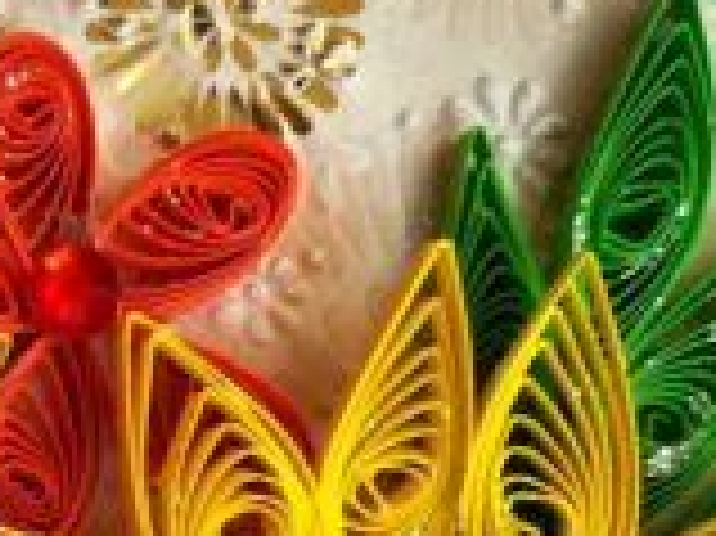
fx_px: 2026
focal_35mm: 98
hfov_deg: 19.2
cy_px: 838
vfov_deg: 14.0
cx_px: -86
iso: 160
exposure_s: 1/33.3
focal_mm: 3.83
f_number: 2.2
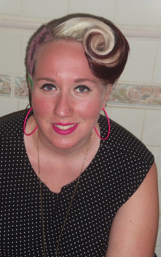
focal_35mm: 82
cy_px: 128
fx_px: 575
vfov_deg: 25.2
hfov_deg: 15.9
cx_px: 72
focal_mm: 13.7
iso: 100
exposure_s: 1/80
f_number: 5
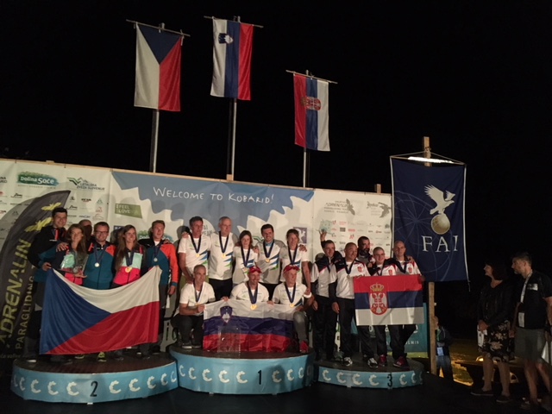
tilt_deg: +7.7
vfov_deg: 48.2
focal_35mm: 29
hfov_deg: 61.7
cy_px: 207
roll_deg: -2.2
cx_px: 276
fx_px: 462
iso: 250
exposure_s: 1/17
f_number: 2.2
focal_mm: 4.15
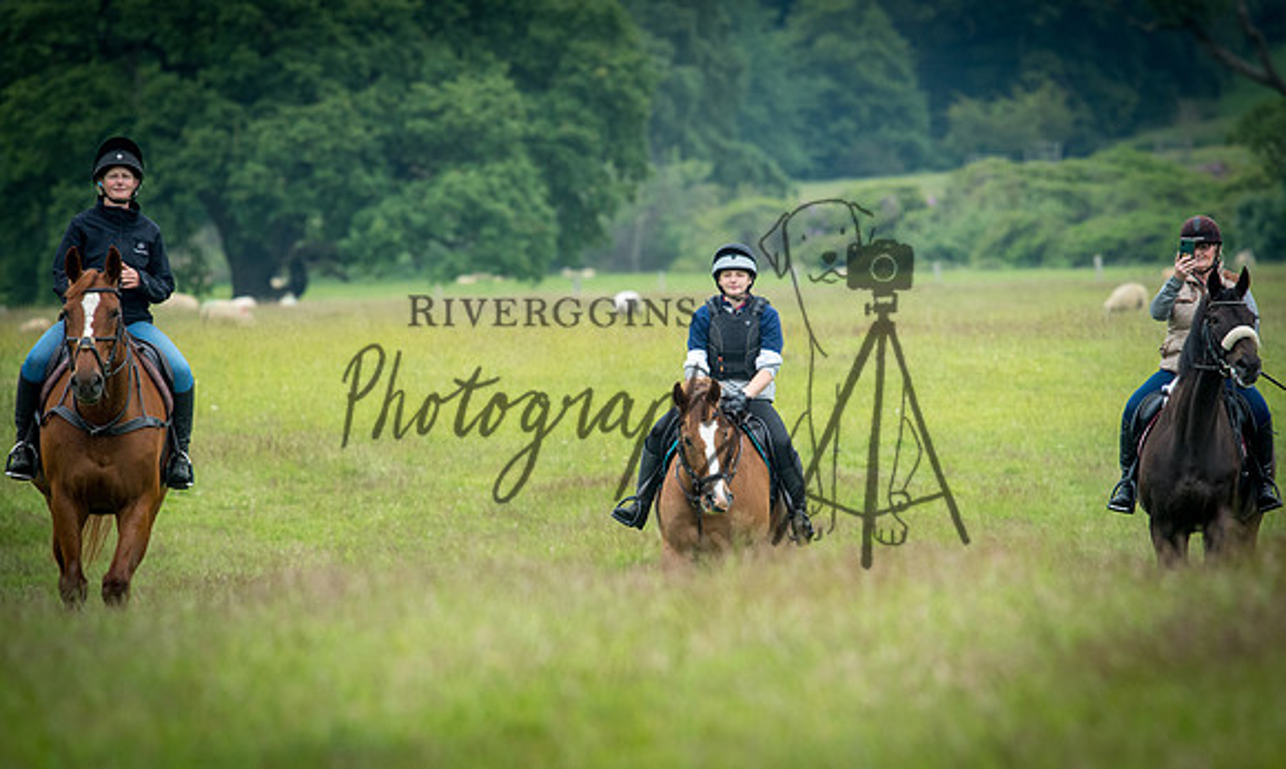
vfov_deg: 2.7
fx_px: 16074
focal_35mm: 464
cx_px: 643
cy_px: 399
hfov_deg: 4.6
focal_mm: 300
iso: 1400
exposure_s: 1/800
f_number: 5.6
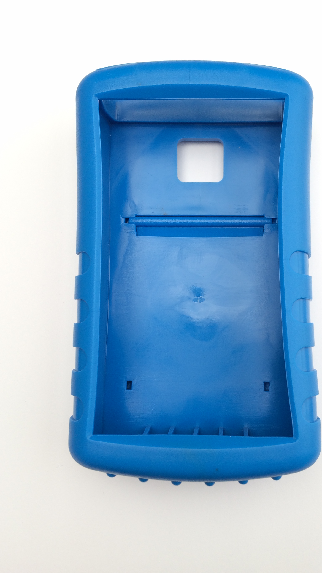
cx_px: 204
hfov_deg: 36.4
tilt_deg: -85.4
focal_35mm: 32
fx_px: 486
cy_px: 285
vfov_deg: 61.0
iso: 32
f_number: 2.2
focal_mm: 4.15
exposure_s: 1/181
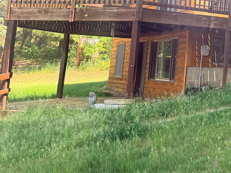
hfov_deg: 28.3
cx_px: 280
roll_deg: -0.8
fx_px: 394
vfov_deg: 23.7
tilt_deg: +10.1
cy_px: -2
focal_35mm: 59
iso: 100
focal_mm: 6.76
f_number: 1.78
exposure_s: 1/563
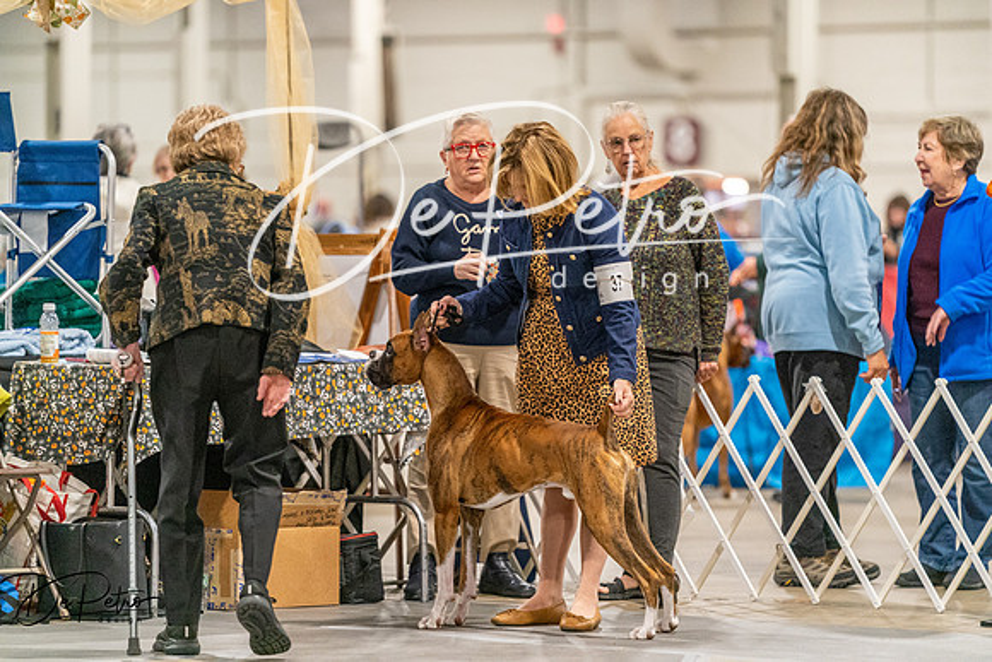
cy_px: 331
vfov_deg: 6.9
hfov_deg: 10.3
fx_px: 5512
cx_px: 496
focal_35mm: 200
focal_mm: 200
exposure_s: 1/250
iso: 6400
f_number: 3.2
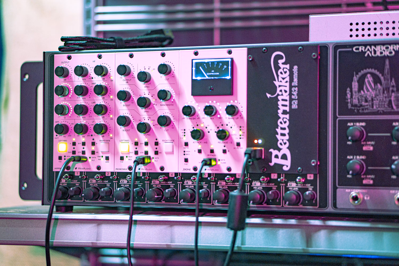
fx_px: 831
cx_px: 200
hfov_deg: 27.0
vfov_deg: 18.2
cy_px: 133
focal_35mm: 75
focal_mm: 50
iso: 160
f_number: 1.8
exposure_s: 1/25
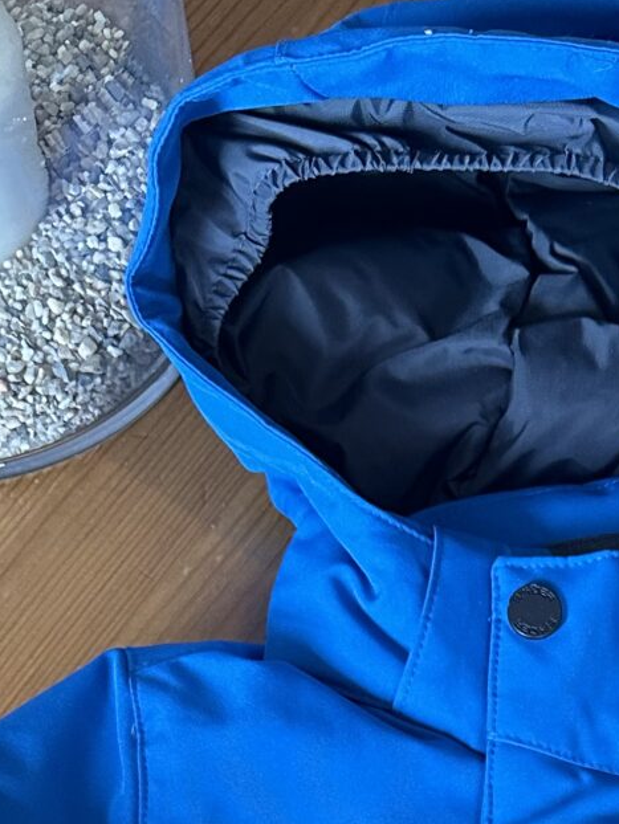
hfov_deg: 18.0
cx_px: 679
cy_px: 1195
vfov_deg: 21.3
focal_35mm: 79
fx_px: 1882
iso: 400
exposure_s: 1/60
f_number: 1.78
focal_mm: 6.86
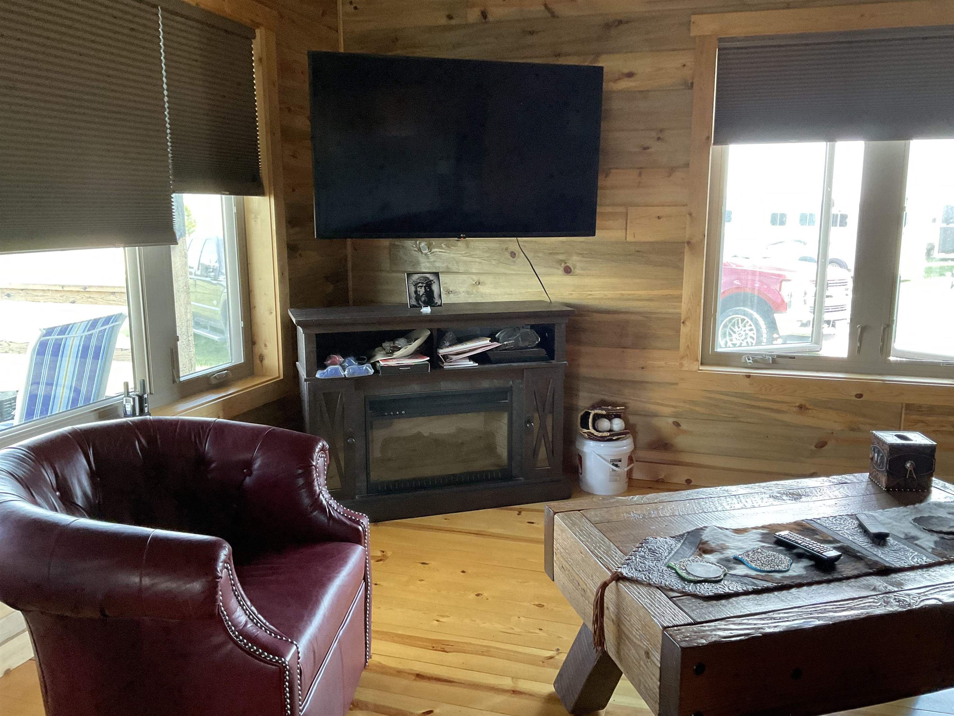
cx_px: 477
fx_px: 799
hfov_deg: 61.7
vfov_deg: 48.2
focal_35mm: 29
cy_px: 358
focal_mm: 3
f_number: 1.8
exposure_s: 1/60
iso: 160
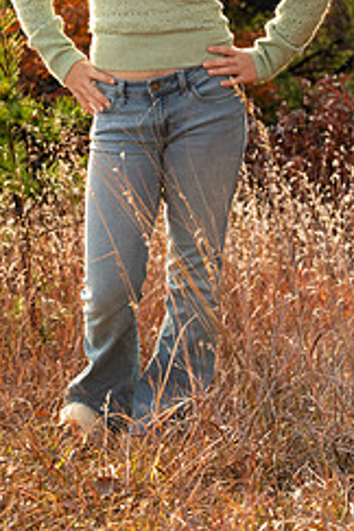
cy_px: 50
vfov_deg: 11.6
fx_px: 2596
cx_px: 144
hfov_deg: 7.8
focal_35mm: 176
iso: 500
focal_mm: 95
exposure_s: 1/320
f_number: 8
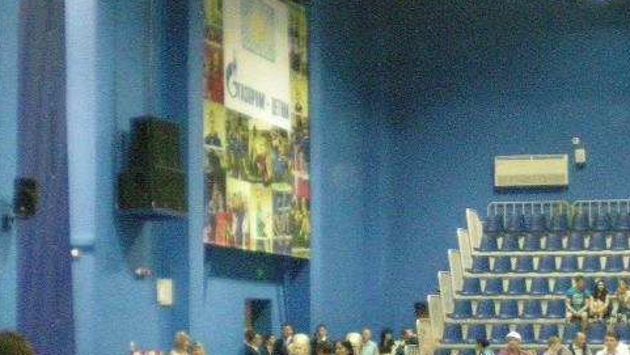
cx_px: 487
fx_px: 1471
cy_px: 342
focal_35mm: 88
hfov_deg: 23.9
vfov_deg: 13.6
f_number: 3.1
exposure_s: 1/60
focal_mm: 6.3
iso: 786
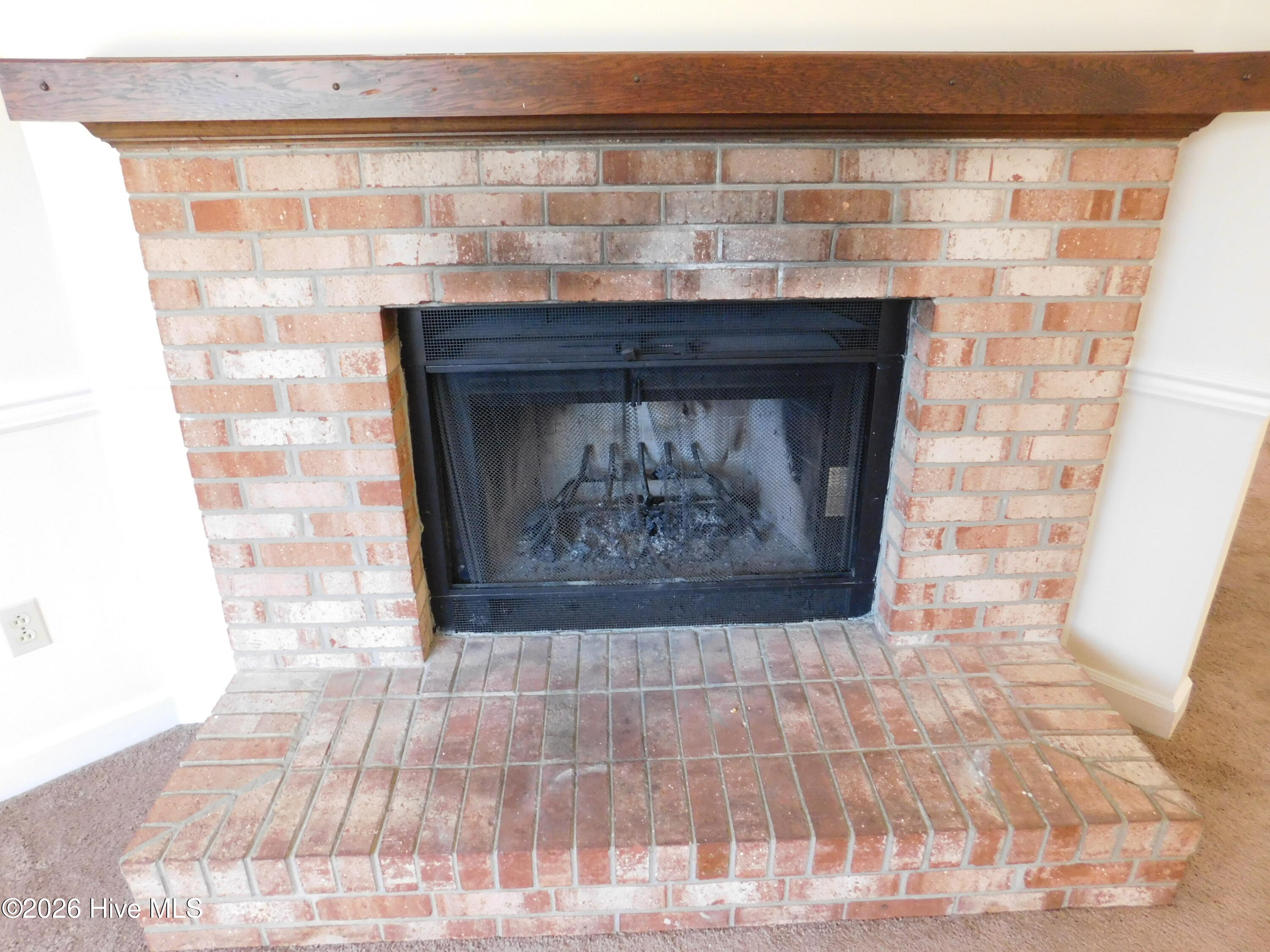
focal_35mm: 23
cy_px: 476
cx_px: 635
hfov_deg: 73.9
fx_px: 844
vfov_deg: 58.9
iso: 400
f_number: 3
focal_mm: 4
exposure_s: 1/30
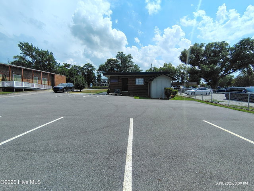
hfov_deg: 94.5
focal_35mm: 16
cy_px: 96
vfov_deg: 78.2
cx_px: 127
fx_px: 117
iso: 100
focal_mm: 2.13
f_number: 2.2
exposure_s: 1/1881
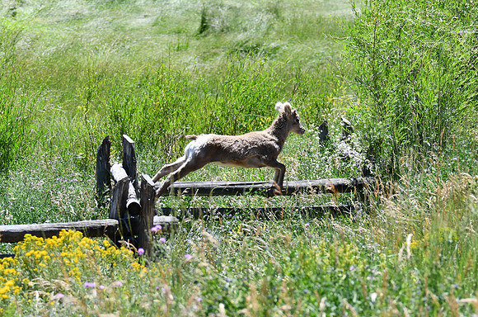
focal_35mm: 217
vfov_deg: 6.3
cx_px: 239
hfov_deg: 9.5
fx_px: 2875
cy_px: 158
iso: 200
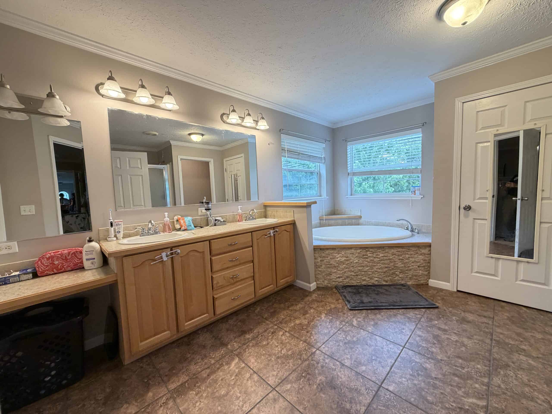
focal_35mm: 14
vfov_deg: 85.7
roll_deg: +2.8
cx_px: 276
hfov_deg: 102.1
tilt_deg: -4.5
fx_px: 223
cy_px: 207
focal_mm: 2.22
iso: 320
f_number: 2.2
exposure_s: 1/120
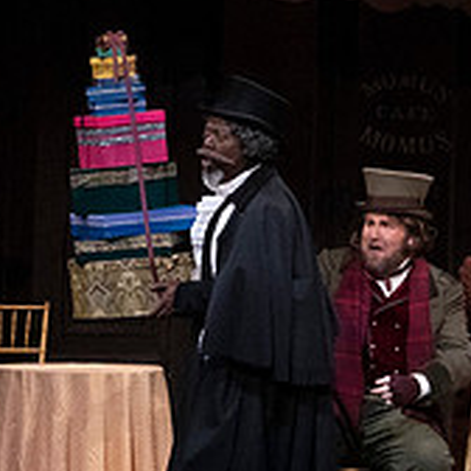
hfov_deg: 3.8
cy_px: 228
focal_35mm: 456
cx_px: 297
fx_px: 7020
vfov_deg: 3.8
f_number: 13
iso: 16000
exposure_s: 1/400
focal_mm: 155
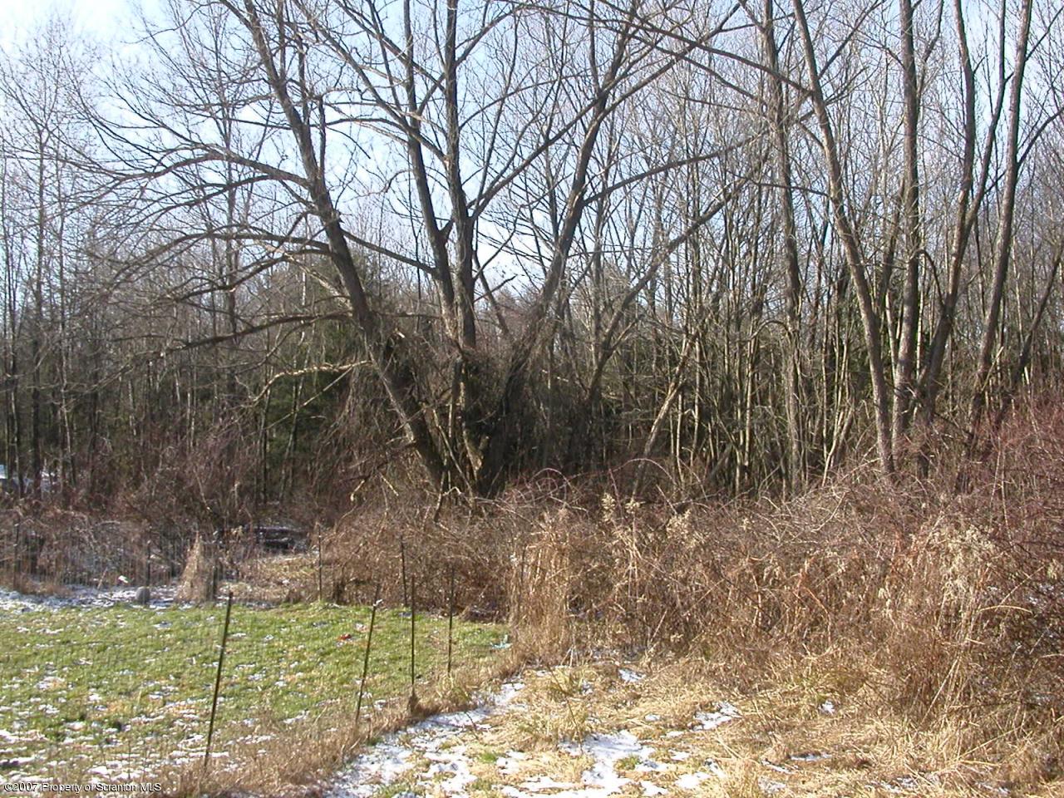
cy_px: 399
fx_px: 1137
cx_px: 532
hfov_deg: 50.1
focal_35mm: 37
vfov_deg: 38.7
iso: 141
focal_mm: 5.6
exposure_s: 1/278
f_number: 4.5
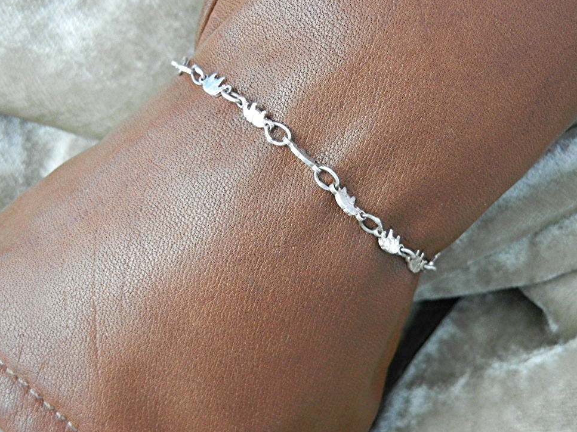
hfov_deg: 27.0
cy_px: 215
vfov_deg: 20.4
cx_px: 301
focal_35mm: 72
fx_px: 1200
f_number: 4.1
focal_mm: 12.2
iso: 200
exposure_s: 1/3
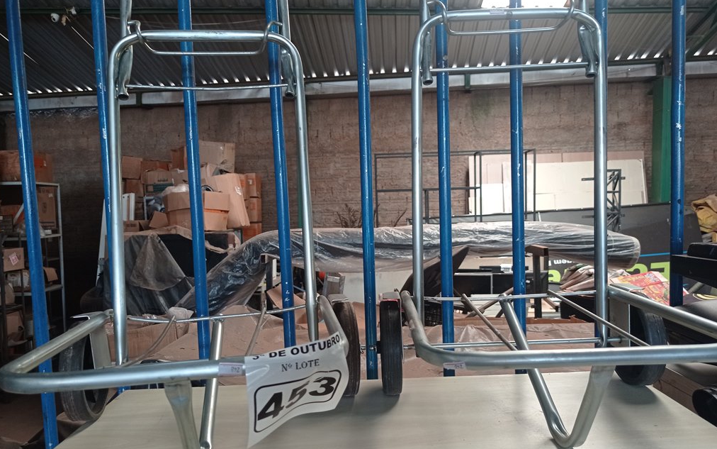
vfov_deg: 41.8
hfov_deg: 62.9
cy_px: 245
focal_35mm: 30
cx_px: 358
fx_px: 586
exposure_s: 1/60
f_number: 1.79
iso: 158
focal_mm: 4.7
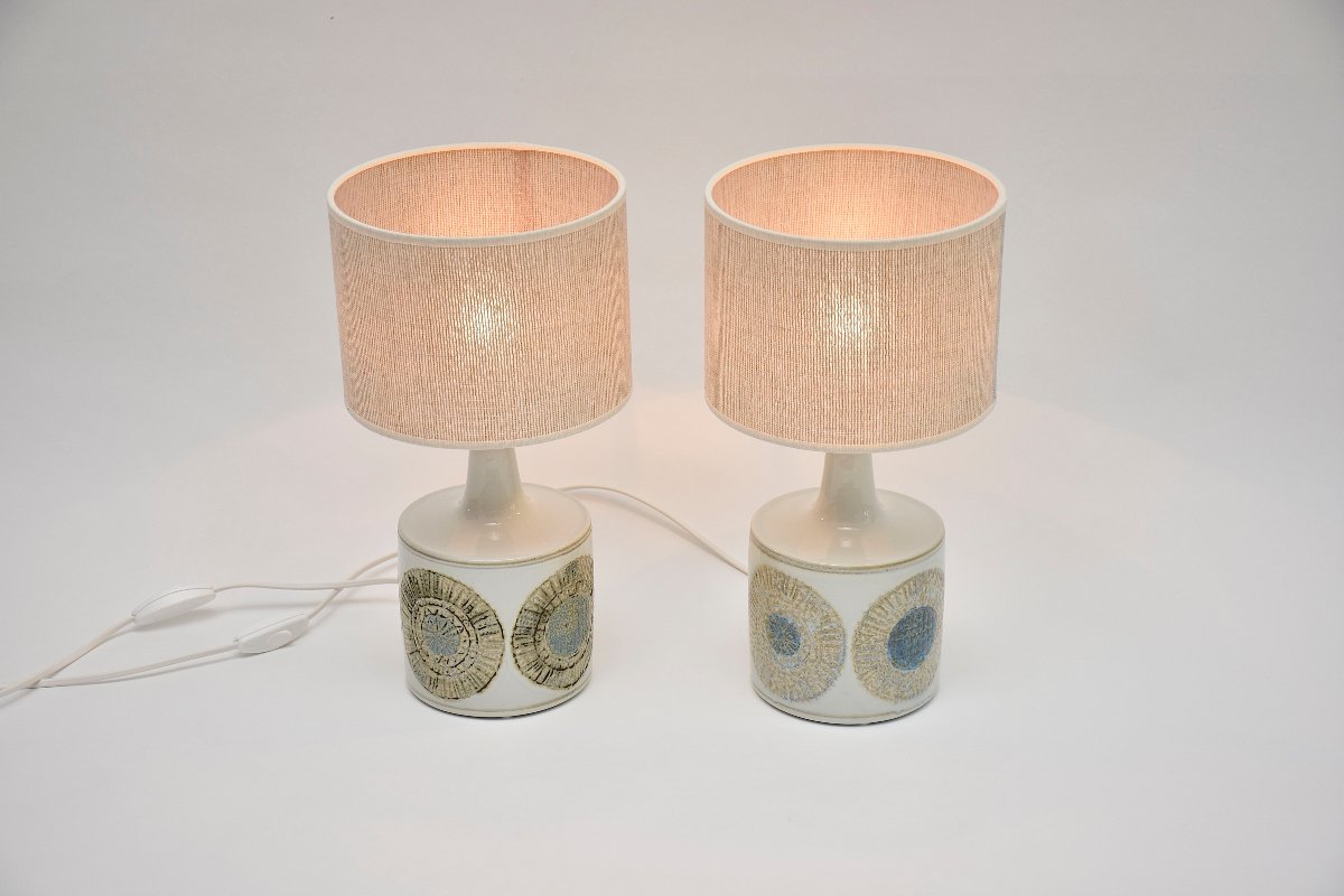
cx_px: 672
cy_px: 448
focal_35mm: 75
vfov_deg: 18.2
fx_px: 2800
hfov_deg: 27.0
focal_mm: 50
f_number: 4.8
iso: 280
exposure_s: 1/160
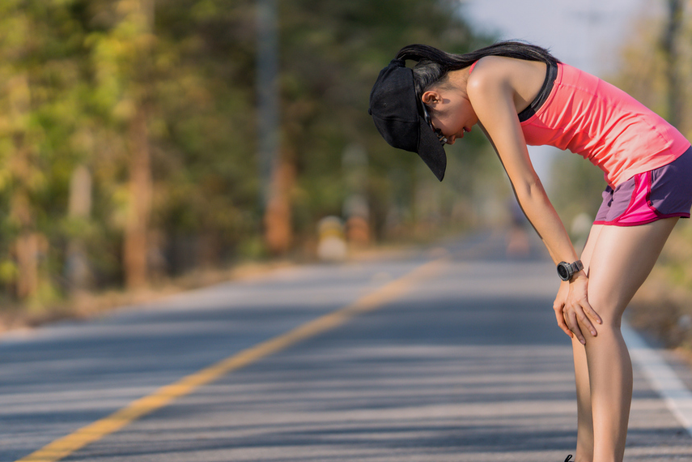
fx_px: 3806
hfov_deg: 10.4
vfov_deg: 6.9
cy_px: 241
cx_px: 305
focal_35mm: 198
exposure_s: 1/6400
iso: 250
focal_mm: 135
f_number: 1.8
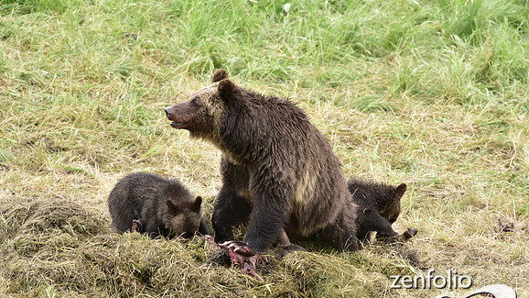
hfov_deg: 2.4
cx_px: 264
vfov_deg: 1.4
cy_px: 160
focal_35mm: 894
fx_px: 12539
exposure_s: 1/500
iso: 1000
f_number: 7.1
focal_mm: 850
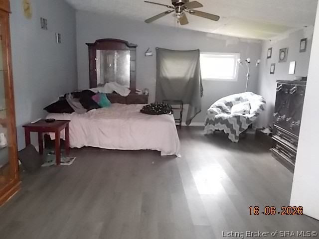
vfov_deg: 53.1
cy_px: 120
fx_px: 240
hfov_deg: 67.3
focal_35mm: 26
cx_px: 160
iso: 450
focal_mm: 4.6
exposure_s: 1/25
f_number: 3.2
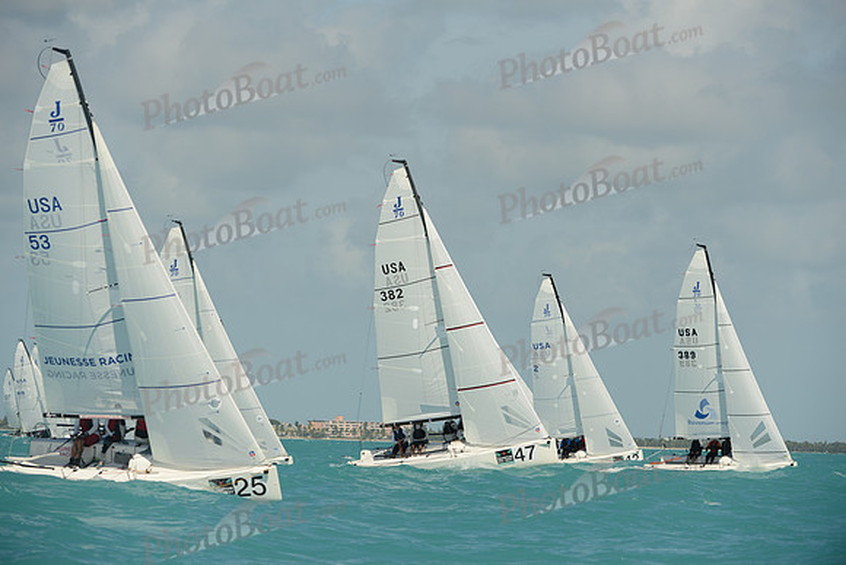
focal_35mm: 200
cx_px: 423
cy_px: 282
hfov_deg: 10.3
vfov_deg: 6.9
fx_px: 4701
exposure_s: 1/2000
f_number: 5.6
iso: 200
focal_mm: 200
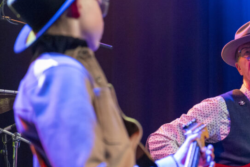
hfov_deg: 17.7
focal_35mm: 115
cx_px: 180
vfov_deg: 11.9
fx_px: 799
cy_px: 78
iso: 2500
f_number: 2.8
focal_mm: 61
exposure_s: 1/250
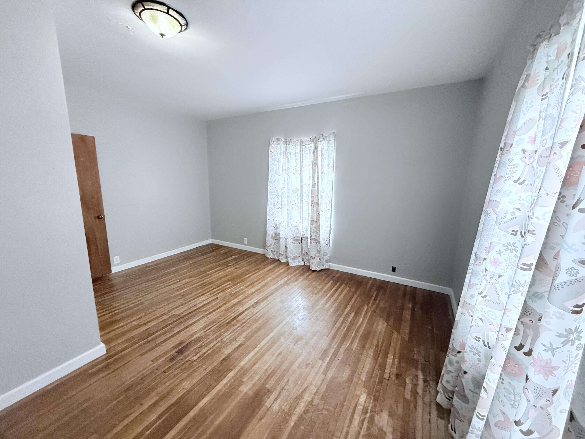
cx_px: 292
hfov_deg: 102.1
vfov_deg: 85.7
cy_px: 220
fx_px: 237
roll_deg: -0.8
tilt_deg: -8.9
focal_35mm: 14
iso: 800
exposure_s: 1/60
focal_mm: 2.22
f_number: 2.2
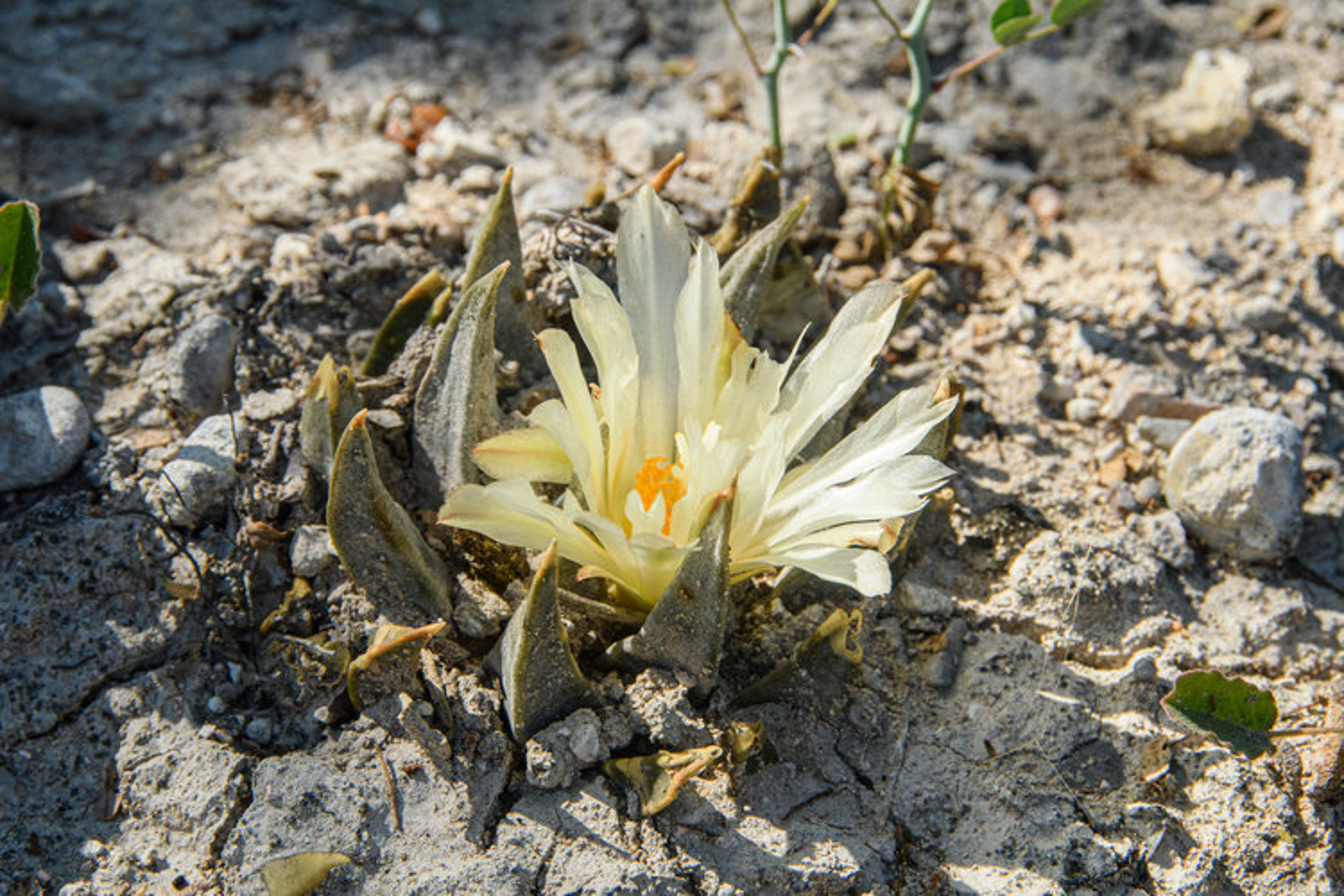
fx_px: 7279
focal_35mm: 195
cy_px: 448
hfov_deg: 10.5
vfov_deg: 7.0
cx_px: 672
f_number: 14
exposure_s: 1/320
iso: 400
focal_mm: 130
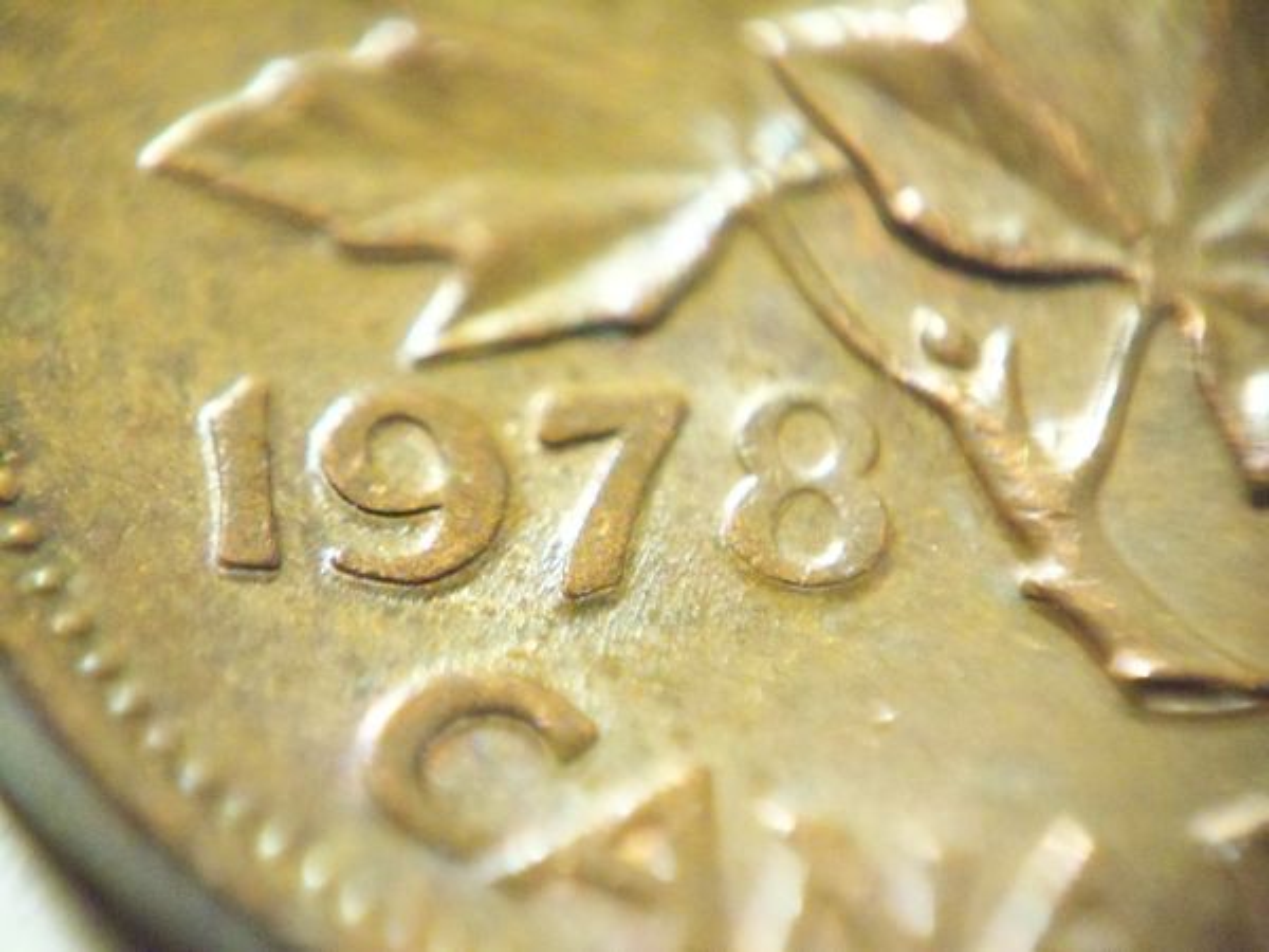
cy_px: 476
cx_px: 634
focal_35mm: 207
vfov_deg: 7.2
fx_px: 7588
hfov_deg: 9.6
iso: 1600
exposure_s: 1/30
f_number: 4.4
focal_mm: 36.6
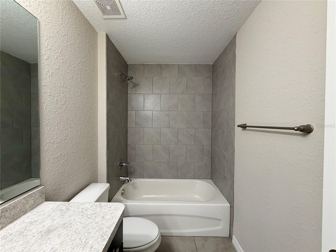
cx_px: 168
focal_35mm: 14
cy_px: 126
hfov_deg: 102.1
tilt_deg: -0.5
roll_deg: -0.1
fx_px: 136
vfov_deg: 85.7
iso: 200
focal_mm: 2.22
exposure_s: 1/60
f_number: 2.2
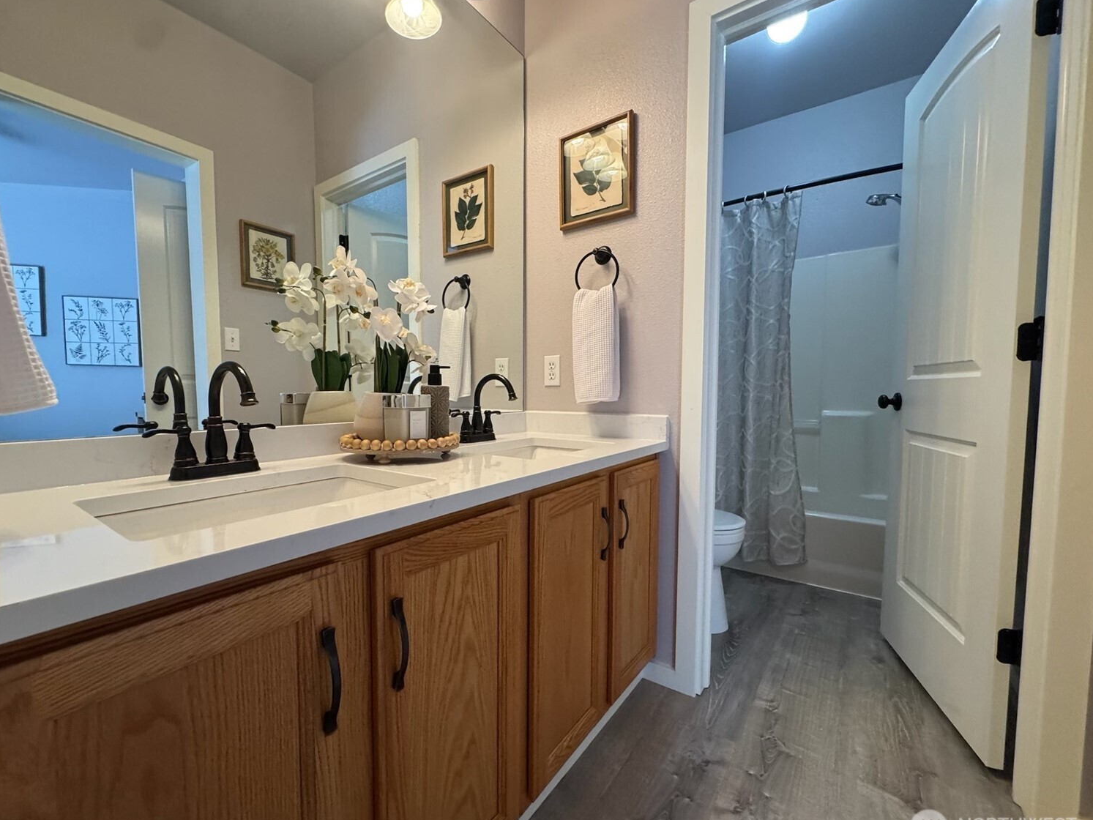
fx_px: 474
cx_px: 513
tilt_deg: -6.0
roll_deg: +0.3
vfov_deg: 81.7
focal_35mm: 15
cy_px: 420
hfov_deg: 98.0
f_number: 2.2
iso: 320
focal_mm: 2.22
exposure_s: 1/120
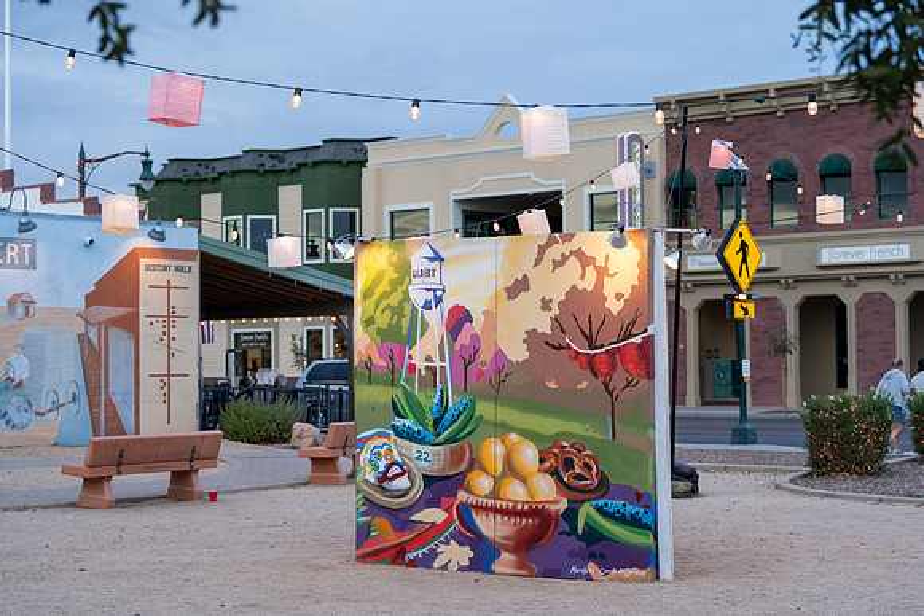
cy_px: 308
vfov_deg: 19.5
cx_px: 462
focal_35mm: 70
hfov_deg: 28.8
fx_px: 1797
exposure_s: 1/250
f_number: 4
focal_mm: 70
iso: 500
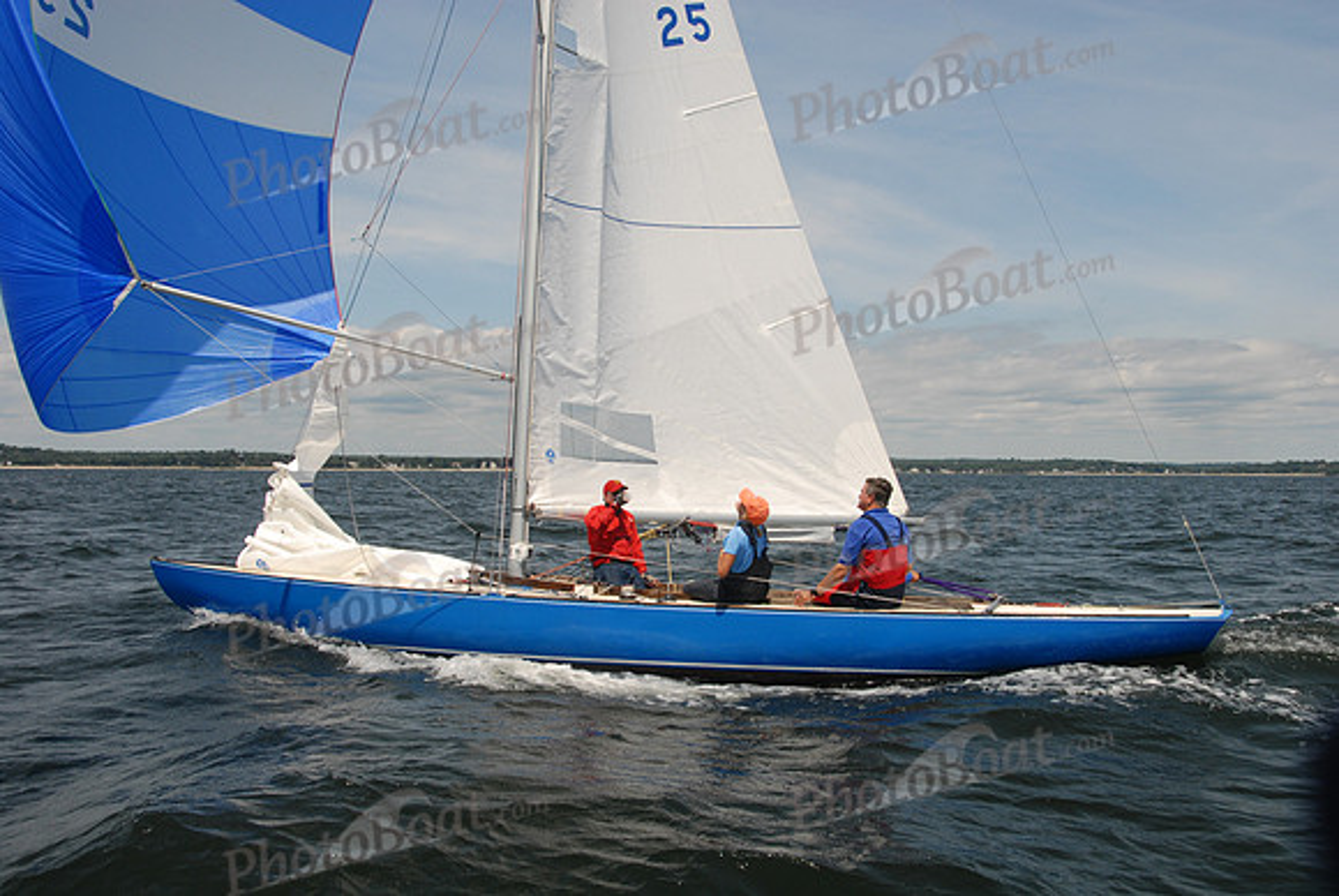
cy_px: 448
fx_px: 1340
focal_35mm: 36
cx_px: 670
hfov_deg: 53.1
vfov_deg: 37.0
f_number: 8
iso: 200
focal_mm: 24
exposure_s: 1/500
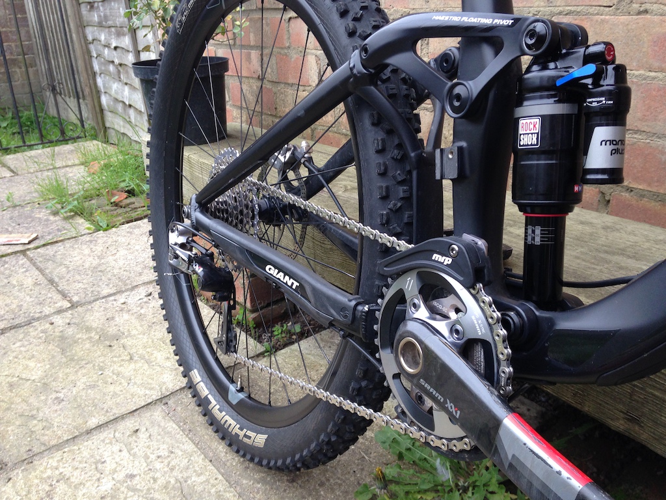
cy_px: 250
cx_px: 333
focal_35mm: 33
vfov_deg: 42.9
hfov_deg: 55.4
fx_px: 635
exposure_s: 1/120
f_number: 2.4
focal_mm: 4.12
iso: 80
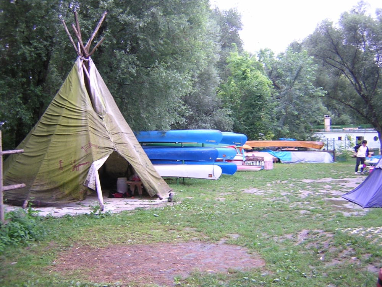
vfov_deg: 39.7
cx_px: 191
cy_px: 144
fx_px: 397
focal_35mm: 36
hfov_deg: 51.4
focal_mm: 4.7
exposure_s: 1/30
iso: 100
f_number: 2.6
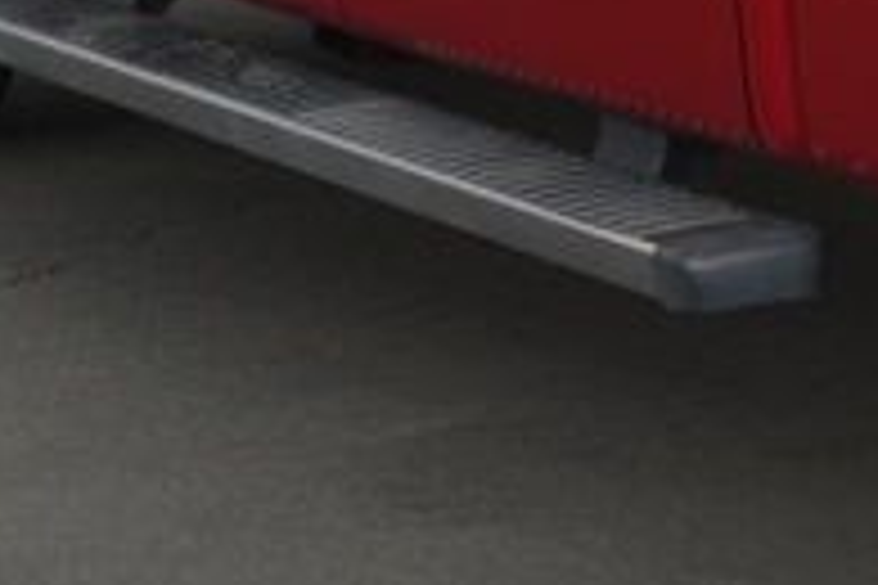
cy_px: -148
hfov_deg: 10.6
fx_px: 4429
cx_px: 1639
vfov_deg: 7.5
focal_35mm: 182
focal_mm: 23
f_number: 4.5
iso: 100
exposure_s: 1/60
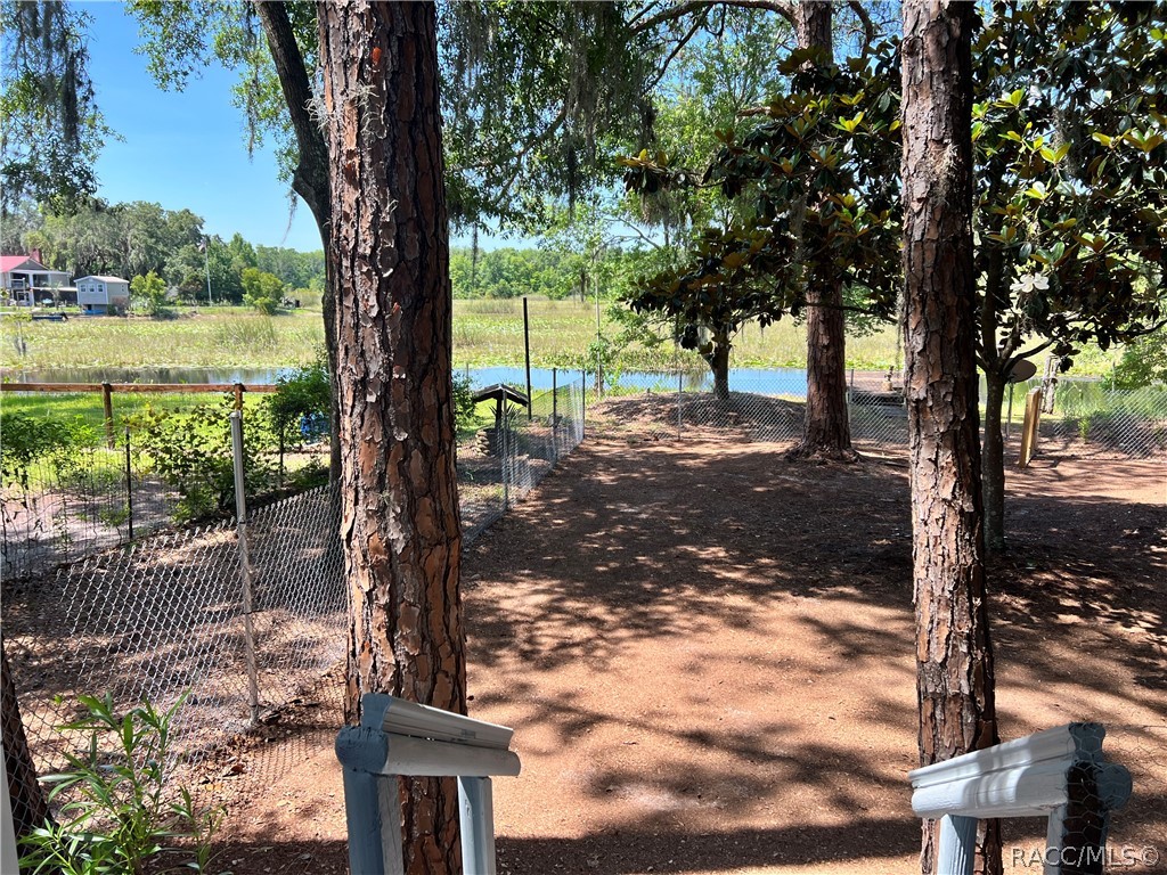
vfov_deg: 53.1
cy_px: 438
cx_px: 584
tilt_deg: -10.3
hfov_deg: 67.3
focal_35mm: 26
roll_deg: +0.3
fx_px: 877
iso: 50
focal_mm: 5.7
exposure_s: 1/769
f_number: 1.5
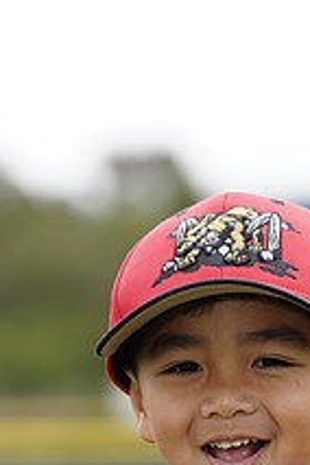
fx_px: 6832
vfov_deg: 3.9
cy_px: 489
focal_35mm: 529
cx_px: 224
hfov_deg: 2.6
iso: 100
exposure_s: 1/250
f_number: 5.6
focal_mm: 194
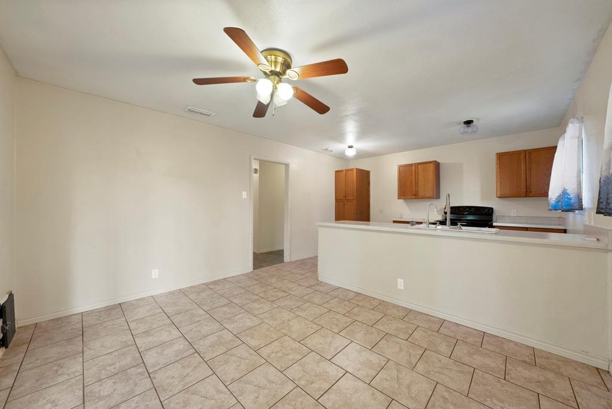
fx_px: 204
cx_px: 306
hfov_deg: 112.6
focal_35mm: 12
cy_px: 204
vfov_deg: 90.1
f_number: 9
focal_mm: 12
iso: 640
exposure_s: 1/4
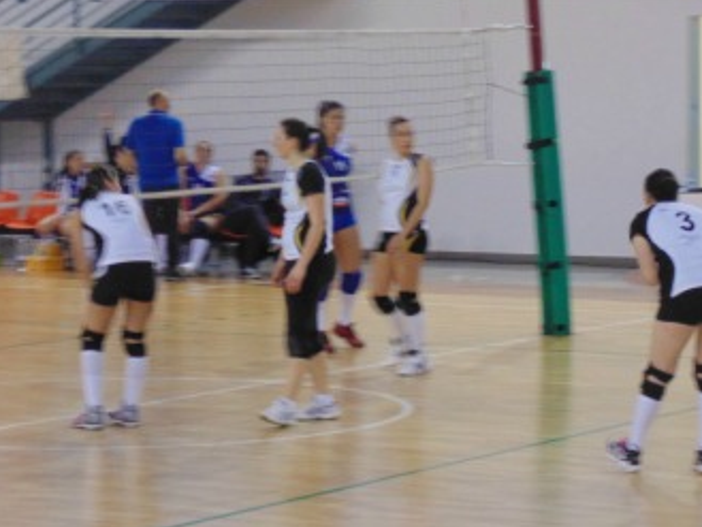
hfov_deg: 13.2
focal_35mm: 149
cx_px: 320
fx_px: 3023
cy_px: 189
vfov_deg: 10.0
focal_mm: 17.5
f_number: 4.6
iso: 400
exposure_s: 1/15
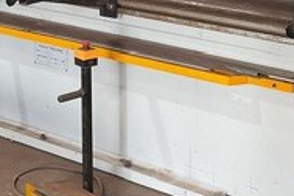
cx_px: 207
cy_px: -73
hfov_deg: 19.9
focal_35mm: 102
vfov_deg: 12.9
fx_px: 833
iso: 100
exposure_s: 1/60
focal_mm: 3
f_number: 1.8
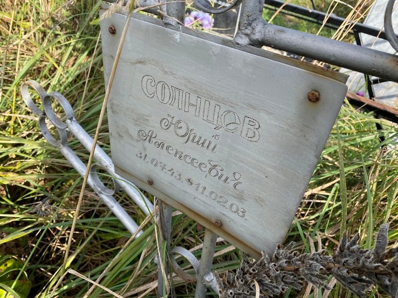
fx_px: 299
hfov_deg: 67.3
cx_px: 199
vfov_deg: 53.1
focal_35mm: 26
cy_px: 149
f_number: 1.8
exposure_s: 1/690
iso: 32
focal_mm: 4.25
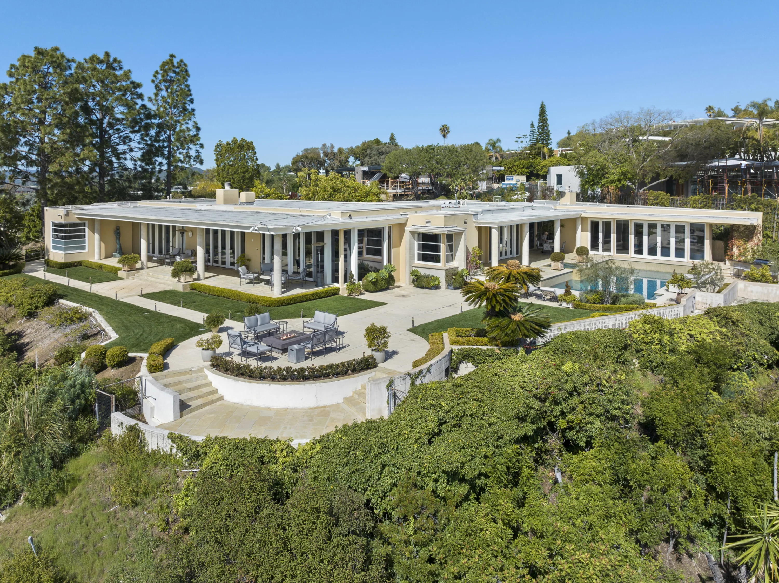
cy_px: 292
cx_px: 390
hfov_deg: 71.6
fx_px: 540
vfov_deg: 56.8
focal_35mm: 24
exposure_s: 1/2000
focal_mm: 12.29
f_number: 2.8
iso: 110
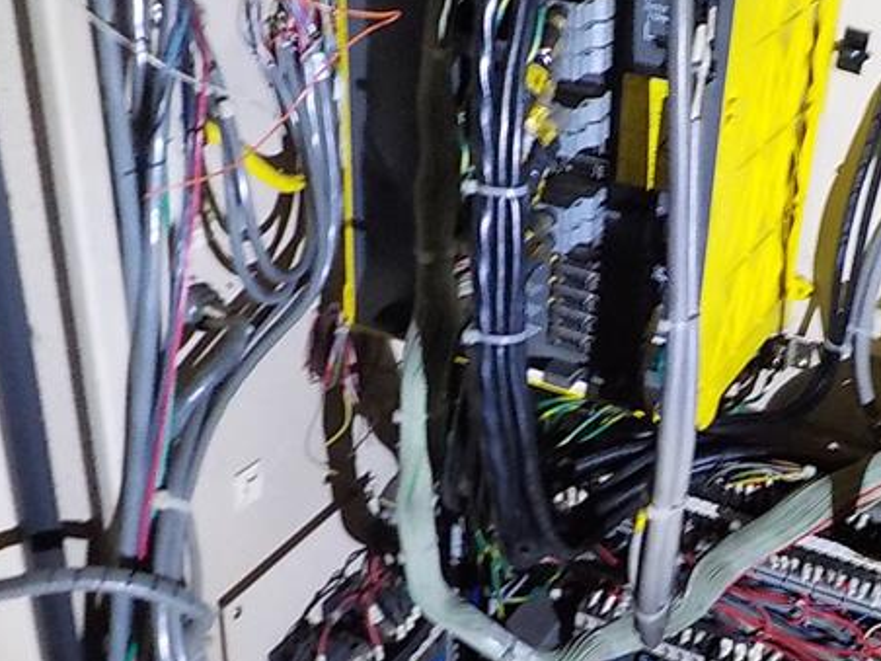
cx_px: 569
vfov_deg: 28.4
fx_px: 1298
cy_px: 425
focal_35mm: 51
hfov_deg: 37.2
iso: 800
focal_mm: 4.1
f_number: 3.3
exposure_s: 1/15
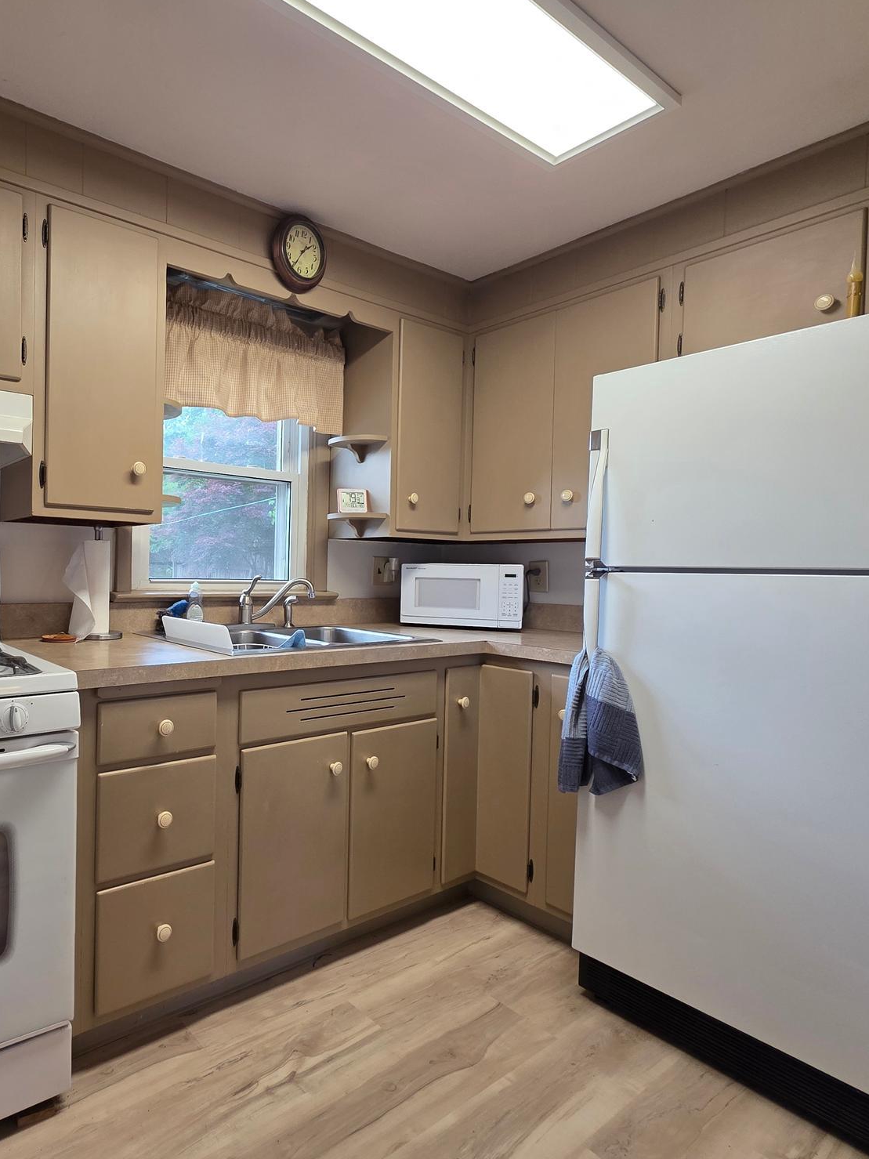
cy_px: 582
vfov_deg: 87.8
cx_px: 186
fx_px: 603
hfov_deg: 65.7
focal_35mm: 18
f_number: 1.9
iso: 125
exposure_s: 1/120
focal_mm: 2.2
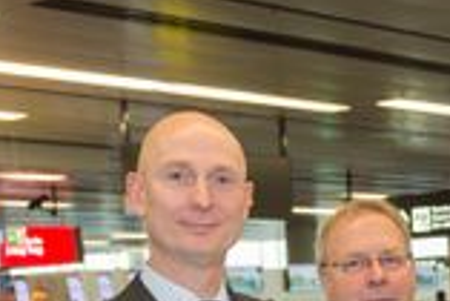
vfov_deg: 12.9
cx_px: 611
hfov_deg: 18.5
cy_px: 452
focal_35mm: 101
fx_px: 1264
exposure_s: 1/125
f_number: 5
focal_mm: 31
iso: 800
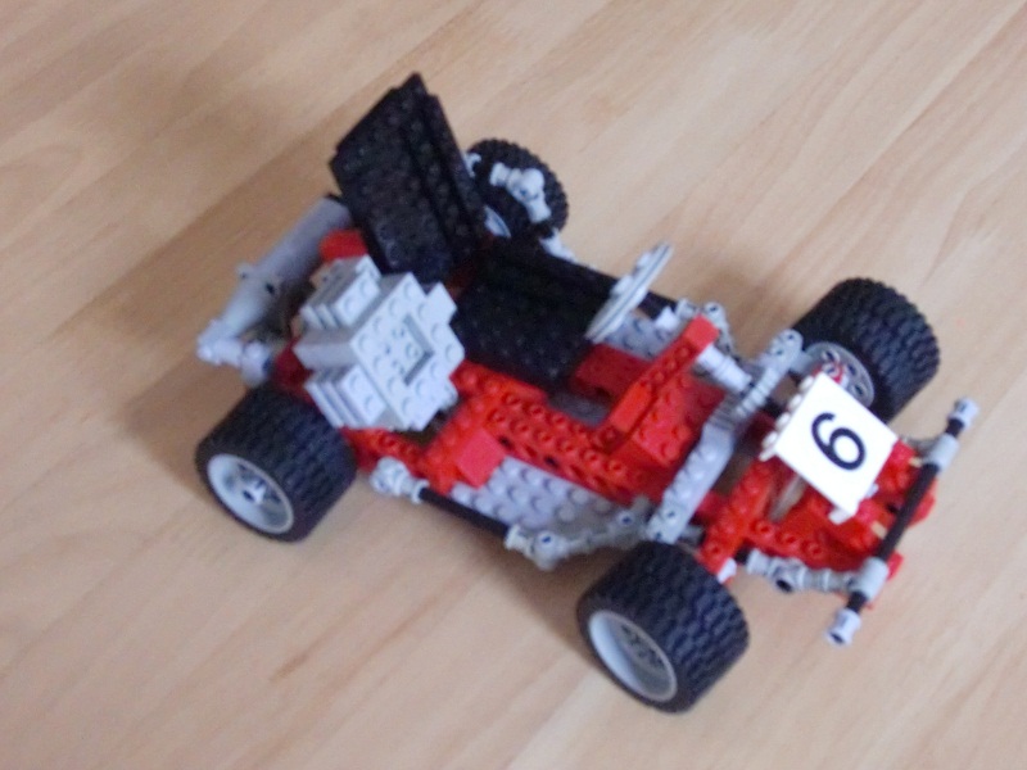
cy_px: 385
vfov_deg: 24.0
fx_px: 1810
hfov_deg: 31.7
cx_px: 514
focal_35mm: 61
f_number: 3.8
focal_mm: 10.8
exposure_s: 1/60
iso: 1600
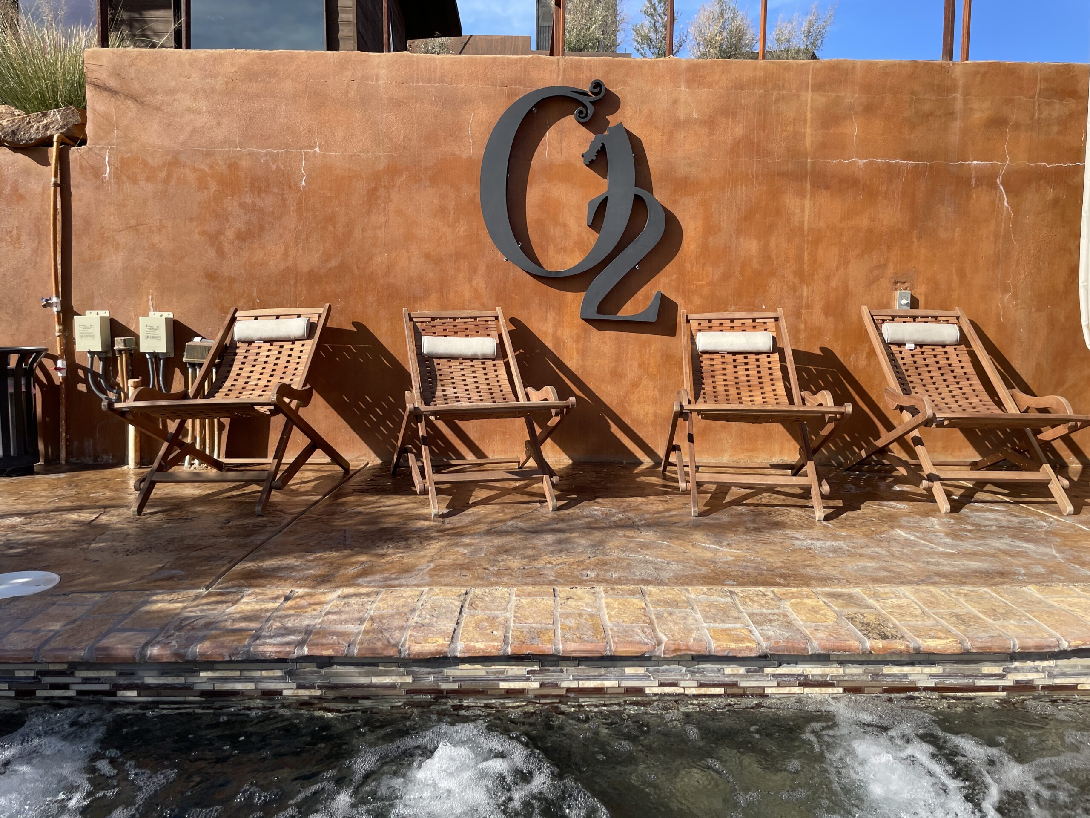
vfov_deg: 53.1
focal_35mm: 26
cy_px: 409
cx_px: 545
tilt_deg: -4.9
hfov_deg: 67.3
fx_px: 819
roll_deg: +0.3
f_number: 1.6
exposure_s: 1/1887
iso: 32
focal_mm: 4.2
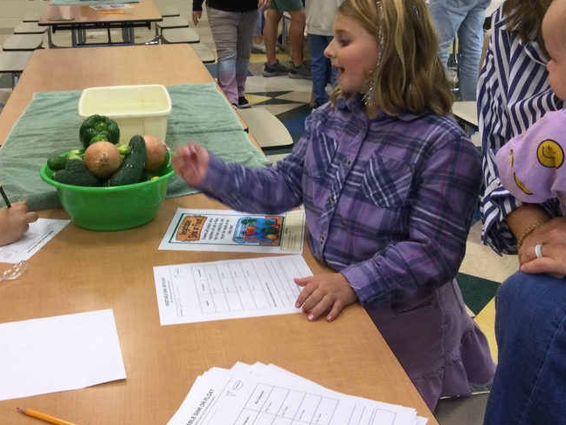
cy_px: 92
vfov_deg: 29.1
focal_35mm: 49
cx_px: 236
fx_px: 801
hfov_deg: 38.8
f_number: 2.4
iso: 80
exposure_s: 1/30
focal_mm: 3.3
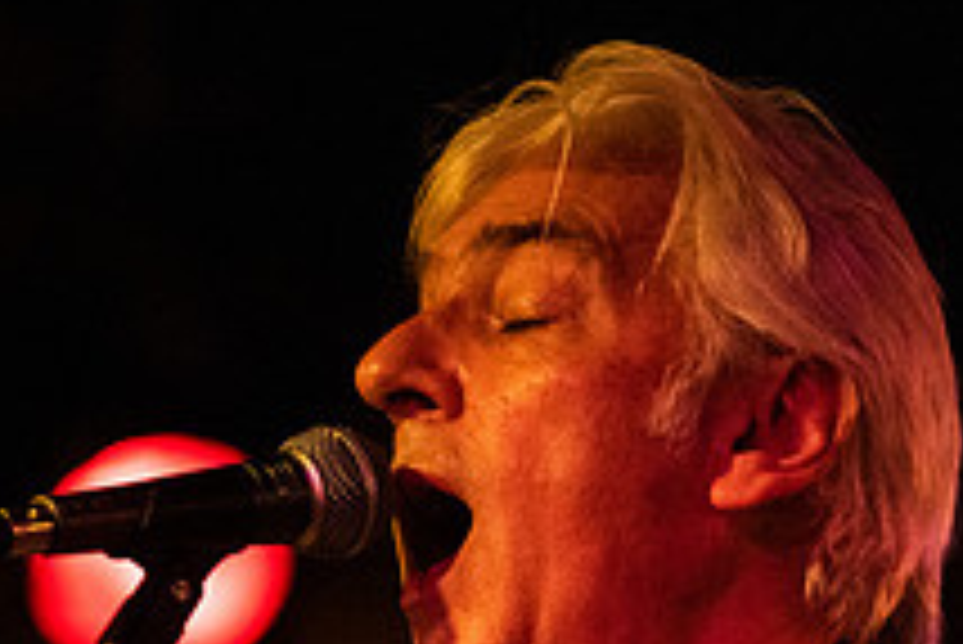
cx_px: 423
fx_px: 12340
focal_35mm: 461
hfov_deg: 4.5
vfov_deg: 3.0
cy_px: 804
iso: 3200
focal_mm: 170
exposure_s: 1/50
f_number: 2.8
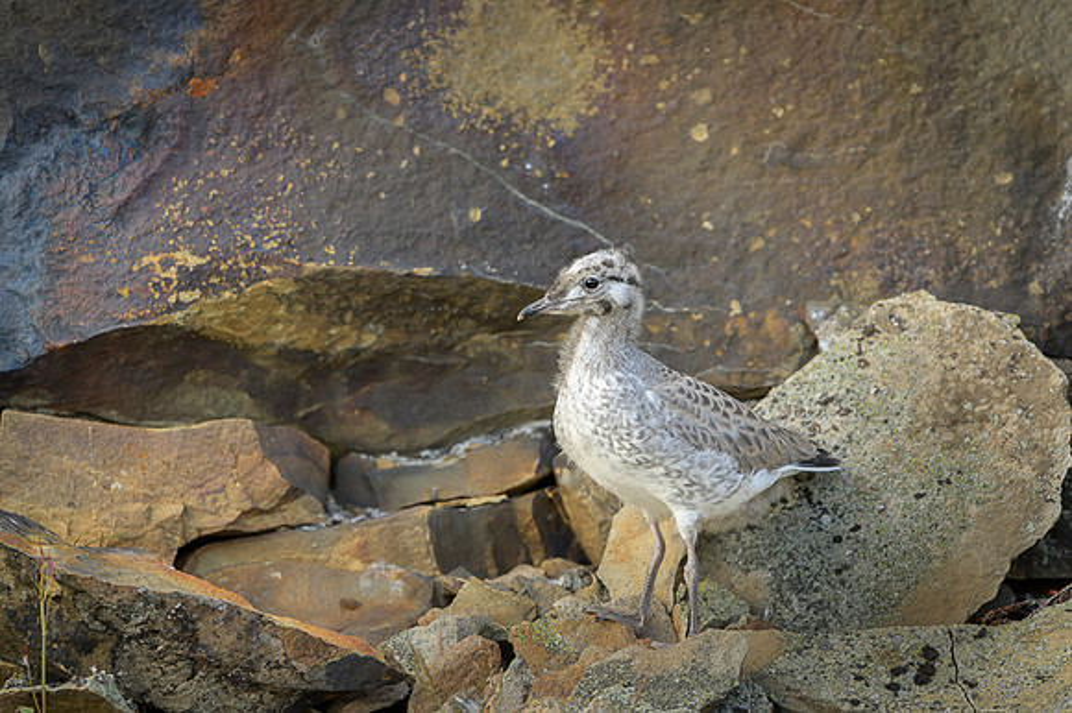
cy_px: 356
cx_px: 536
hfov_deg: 4.1
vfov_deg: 2.7
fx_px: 14880
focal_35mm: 500
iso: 800
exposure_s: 1/1000
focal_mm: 500
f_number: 4
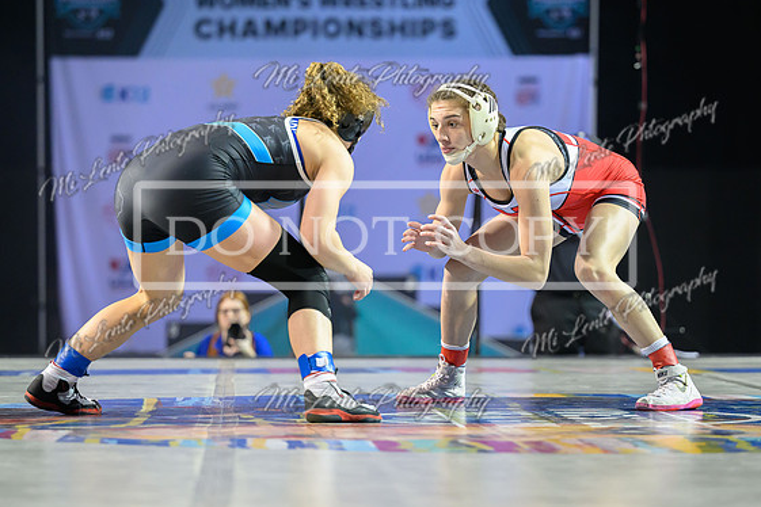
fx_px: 3213
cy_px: 218
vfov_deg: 9.0
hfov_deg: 13.5
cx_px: 405
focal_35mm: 152
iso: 5000
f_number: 2.8
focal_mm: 120
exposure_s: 1/800
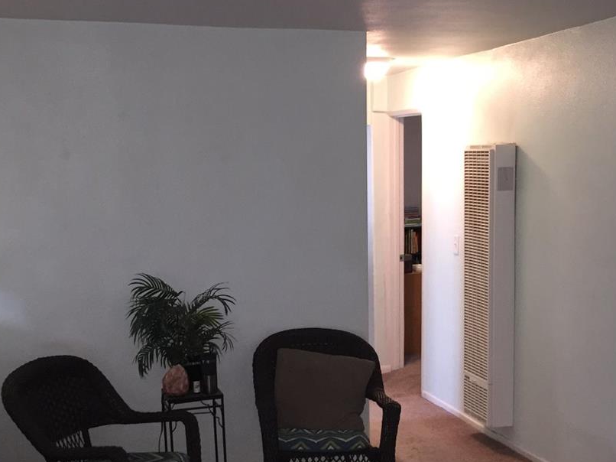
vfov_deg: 26.8
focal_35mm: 54
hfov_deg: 35.5
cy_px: 314
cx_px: 355
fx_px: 961
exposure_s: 1/16
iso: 160
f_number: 2.2
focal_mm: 4.15
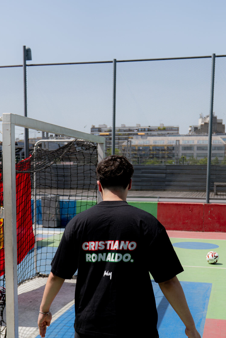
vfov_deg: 36.6
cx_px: 92
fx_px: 499
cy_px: 254
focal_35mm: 53
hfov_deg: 25.5
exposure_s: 1/1600
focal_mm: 22
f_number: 2.8
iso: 100
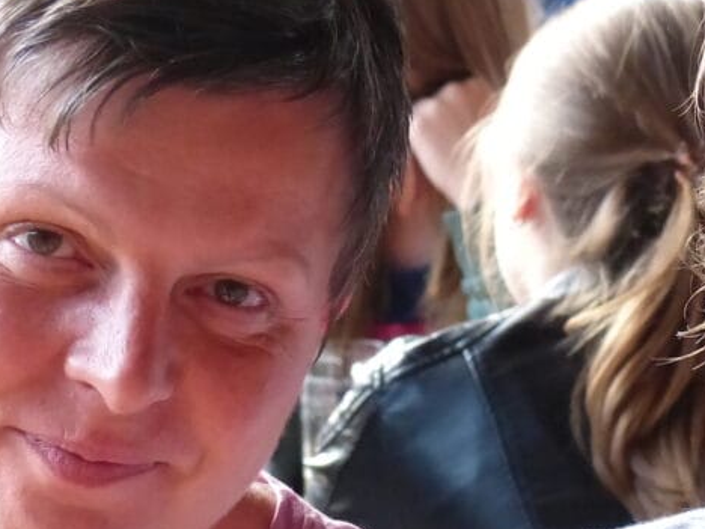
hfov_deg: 9.5
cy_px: 368
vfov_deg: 7.1
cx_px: 521
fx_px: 4236
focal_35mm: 208
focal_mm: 16
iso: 640
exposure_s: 1/250
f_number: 2.8
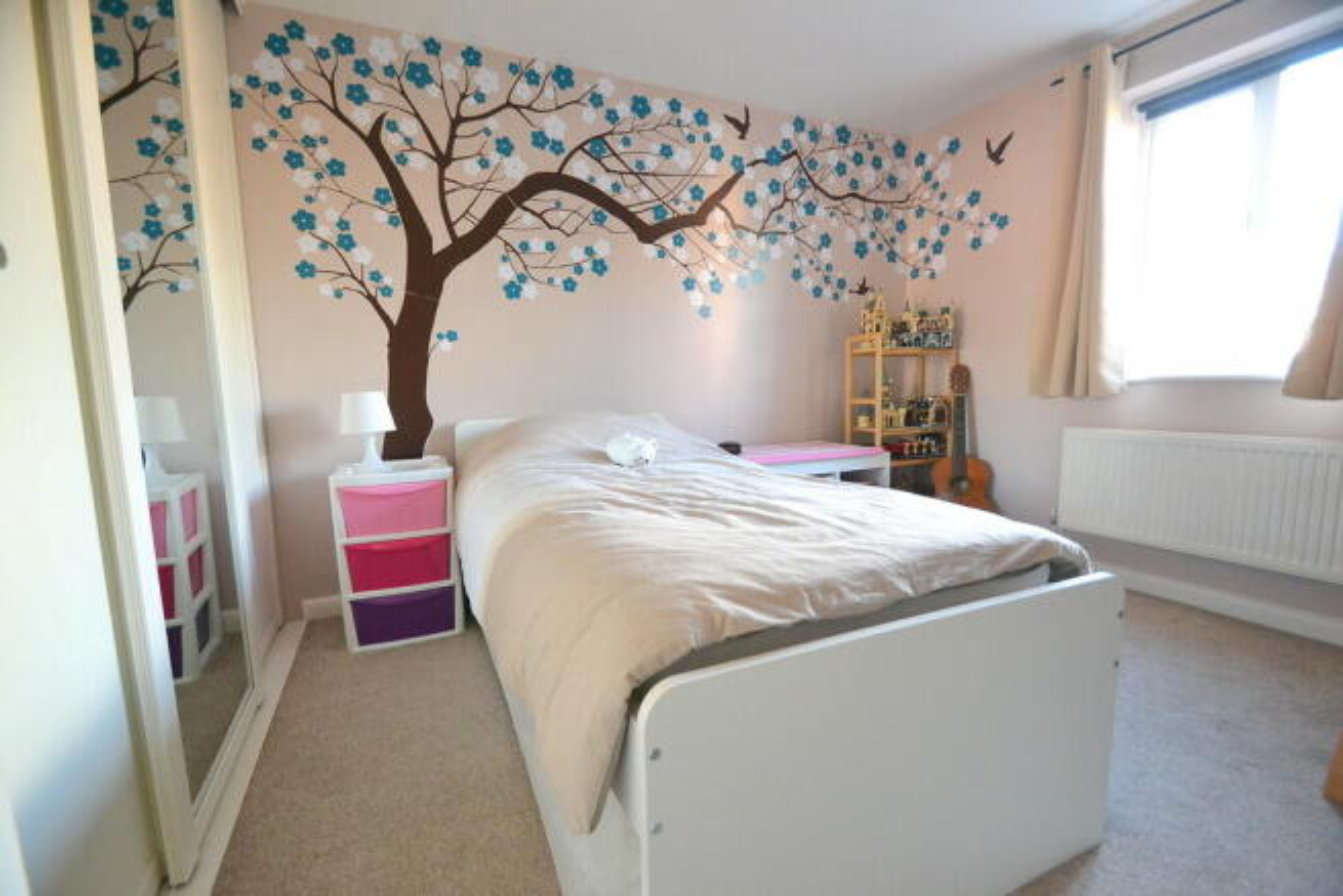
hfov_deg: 100.4
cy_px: 448
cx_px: 672
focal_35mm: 15
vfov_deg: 77.4
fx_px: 560
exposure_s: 1/60
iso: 2000
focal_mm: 10
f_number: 3.5
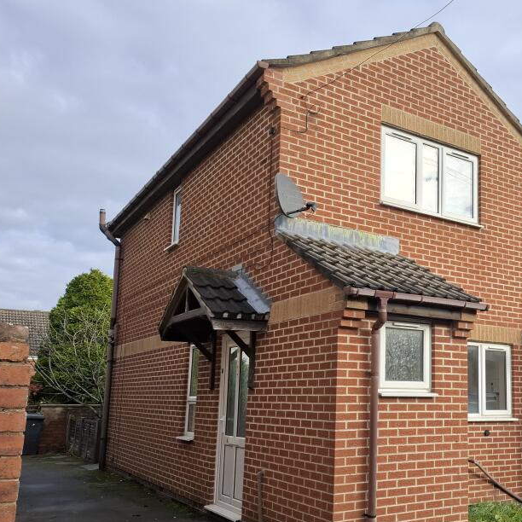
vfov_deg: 48.1
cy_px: 321
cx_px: 397
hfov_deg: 46.5
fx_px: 580
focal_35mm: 34
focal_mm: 5.54
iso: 50
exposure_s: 1/1300
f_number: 1.8
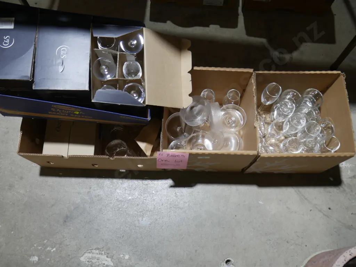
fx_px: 309
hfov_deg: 60.0
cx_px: 178
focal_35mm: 30
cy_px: 134
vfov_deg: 46.8
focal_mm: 15
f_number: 3.6
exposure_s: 1/60
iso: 250
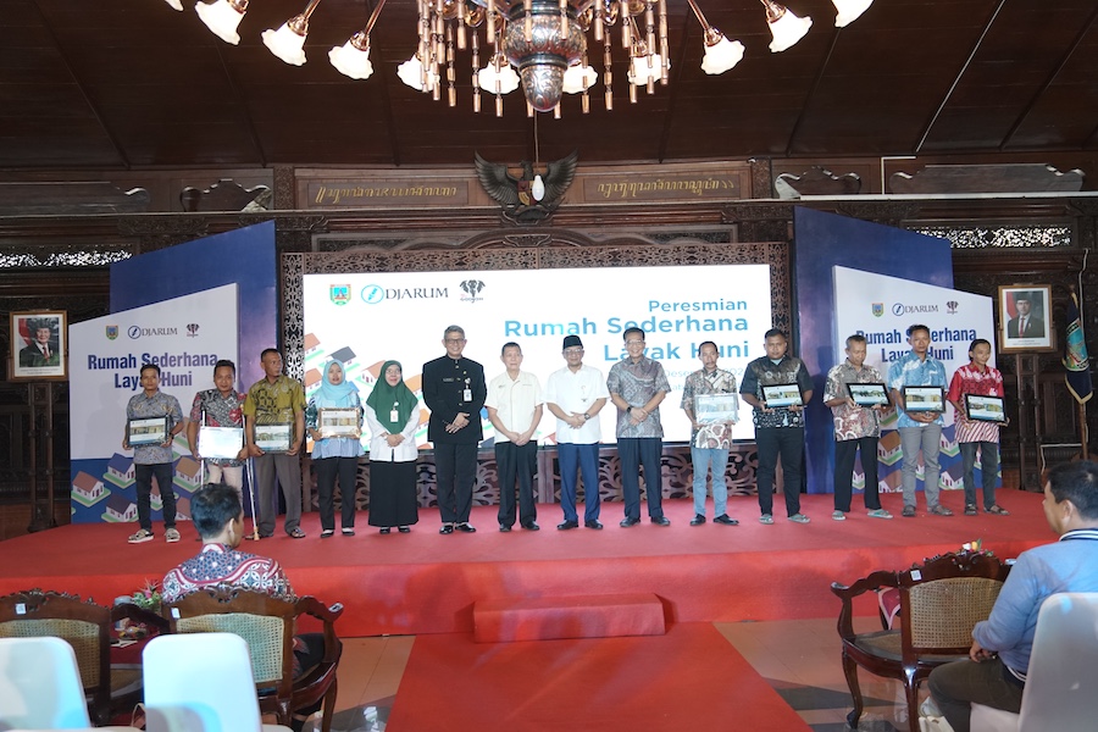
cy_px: 366
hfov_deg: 61.9
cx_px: 549
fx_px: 915
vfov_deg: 43.6
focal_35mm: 30
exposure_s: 1/100
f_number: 2.8
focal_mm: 30
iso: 1000
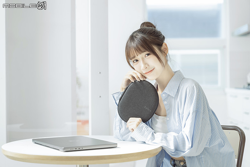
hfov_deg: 28.8
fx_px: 486
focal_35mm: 70
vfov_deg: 19.5
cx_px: 125
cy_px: 84
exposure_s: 1/100
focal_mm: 70
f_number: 2.8
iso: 100
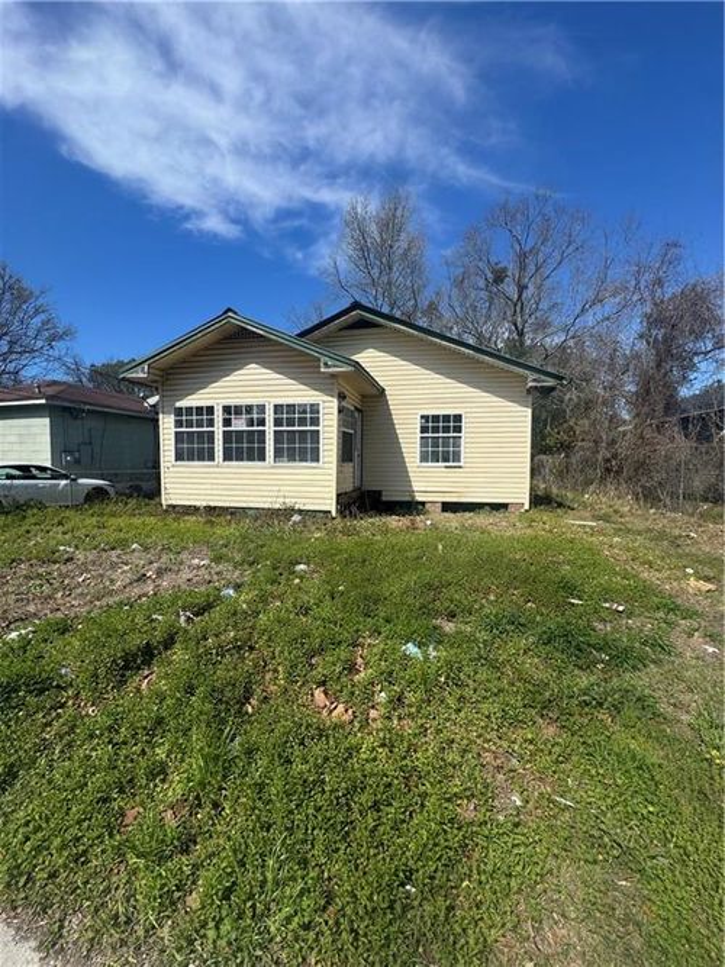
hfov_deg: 85.7
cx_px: 362
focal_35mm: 14
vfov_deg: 102.1
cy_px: 484
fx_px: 391
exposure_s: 1/2273
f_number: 2.2
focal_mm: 2.22
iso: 50
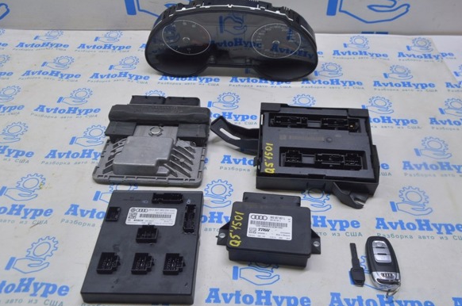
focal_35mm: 33
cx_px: 228
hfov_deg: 57.3
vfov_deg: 39.8
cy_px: 155
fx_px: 423
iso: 400
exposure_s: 1/25
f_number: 5.6
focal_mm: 20
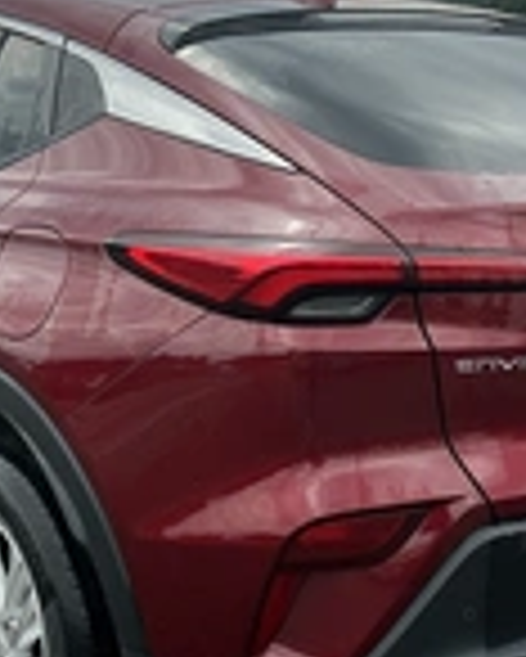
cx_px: 261
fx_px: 1458
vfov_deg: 25.4
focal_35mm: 75
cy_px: 338
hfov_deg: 20.5
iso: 25
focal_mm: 3
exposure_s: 1/883
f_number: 1.8
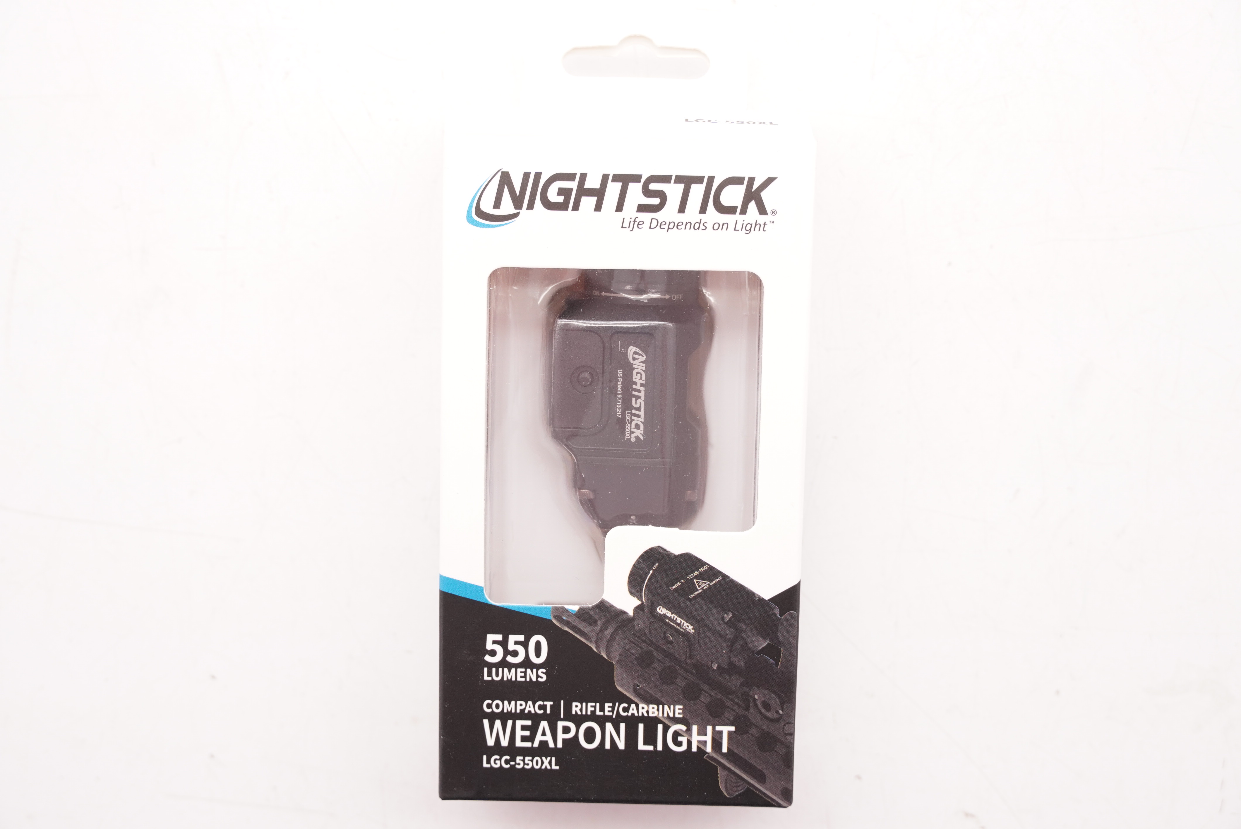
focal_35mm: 57
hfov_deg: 35.0
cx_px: 620
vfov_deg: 23.8
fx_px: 1966
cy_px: 414
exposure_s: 1/125
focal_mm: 38
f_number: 5.6
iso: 640
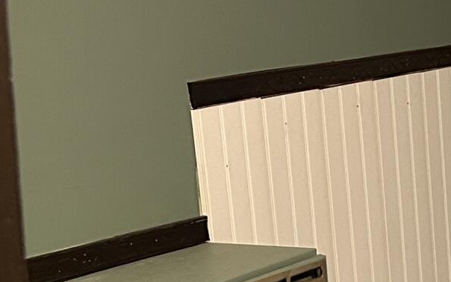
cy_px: 266
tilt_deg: -11.4
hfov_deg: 13.2
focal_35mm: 137
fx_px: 1683
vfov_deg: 9.5
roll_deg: +0.4
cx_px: 898
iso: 200
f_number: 1.5
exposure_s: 1/60
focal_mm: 5.7
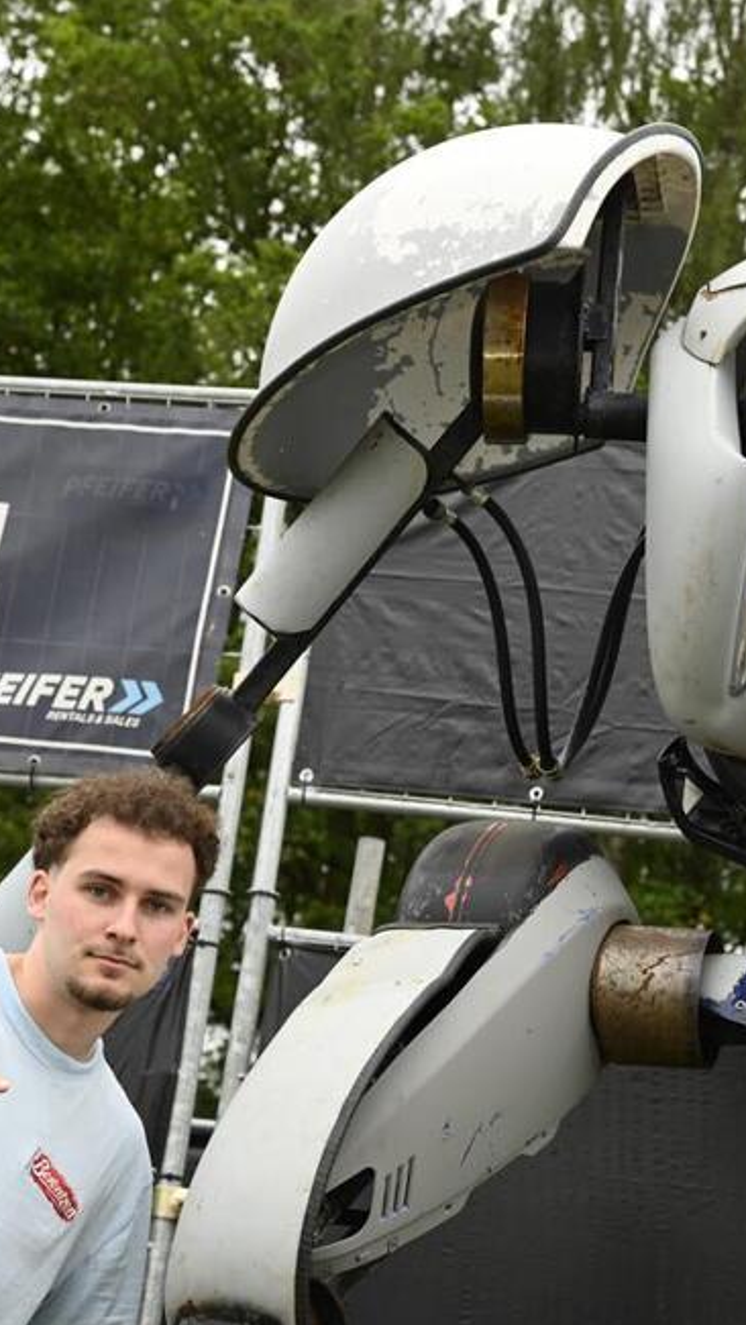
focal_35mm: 83
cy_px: 668
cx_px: 540
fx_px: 2917
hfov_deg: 14.5
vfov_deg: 25.6
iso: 200
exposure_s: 1/125
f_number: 5.6
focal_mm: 52
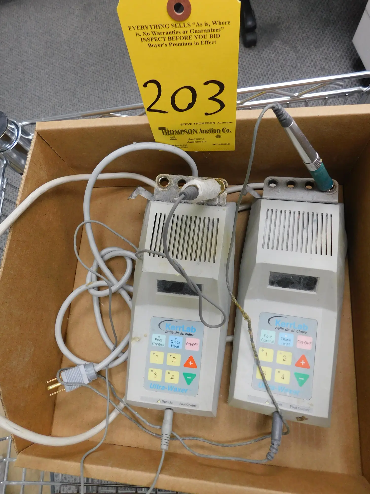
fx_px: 328
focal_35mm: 23
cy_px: 247
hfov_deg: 58.9
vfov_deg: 73.9
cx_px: 185
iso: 160
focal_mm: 4
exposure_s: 1/30
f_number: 3
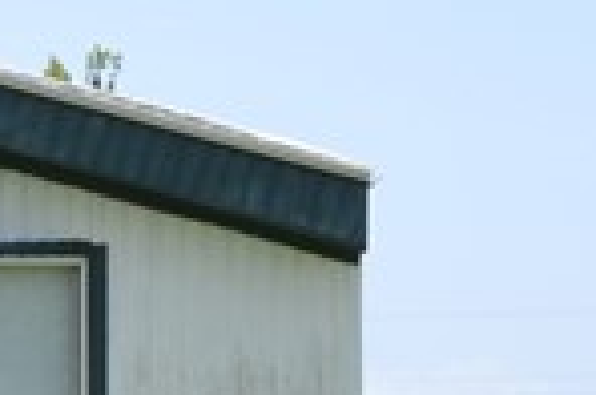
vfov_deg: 5.1
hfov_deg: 7.6
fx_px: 4378
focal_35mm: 265
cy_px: 717
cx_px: -391
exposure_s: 1/200
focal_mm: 24
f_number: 7.1
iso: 100
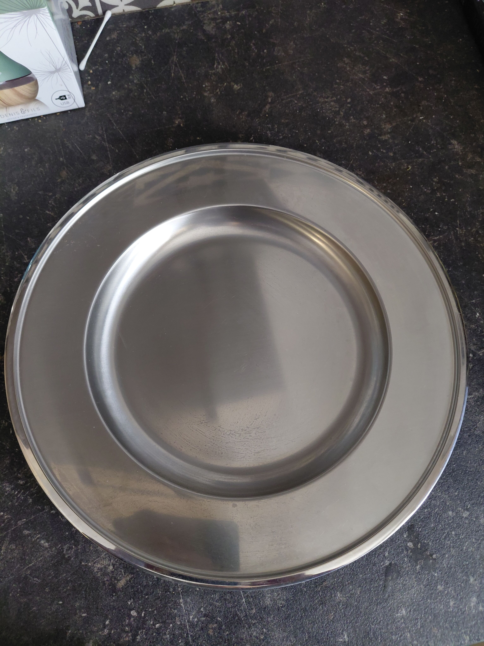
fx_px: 466
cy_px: 323
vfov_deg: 69.4
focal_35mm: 25
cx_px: 242
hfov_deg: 54.9
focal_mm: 4.69
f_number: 1.8
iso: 320
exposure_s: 1/24
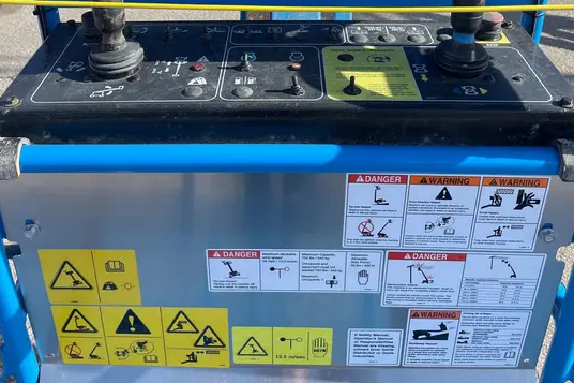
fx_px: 590
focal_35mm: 37
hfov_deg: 51.9
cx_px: 284
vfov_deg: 33.4
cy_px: 16
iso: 32
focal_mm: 4.2
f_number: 1.6
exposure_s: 1/1416
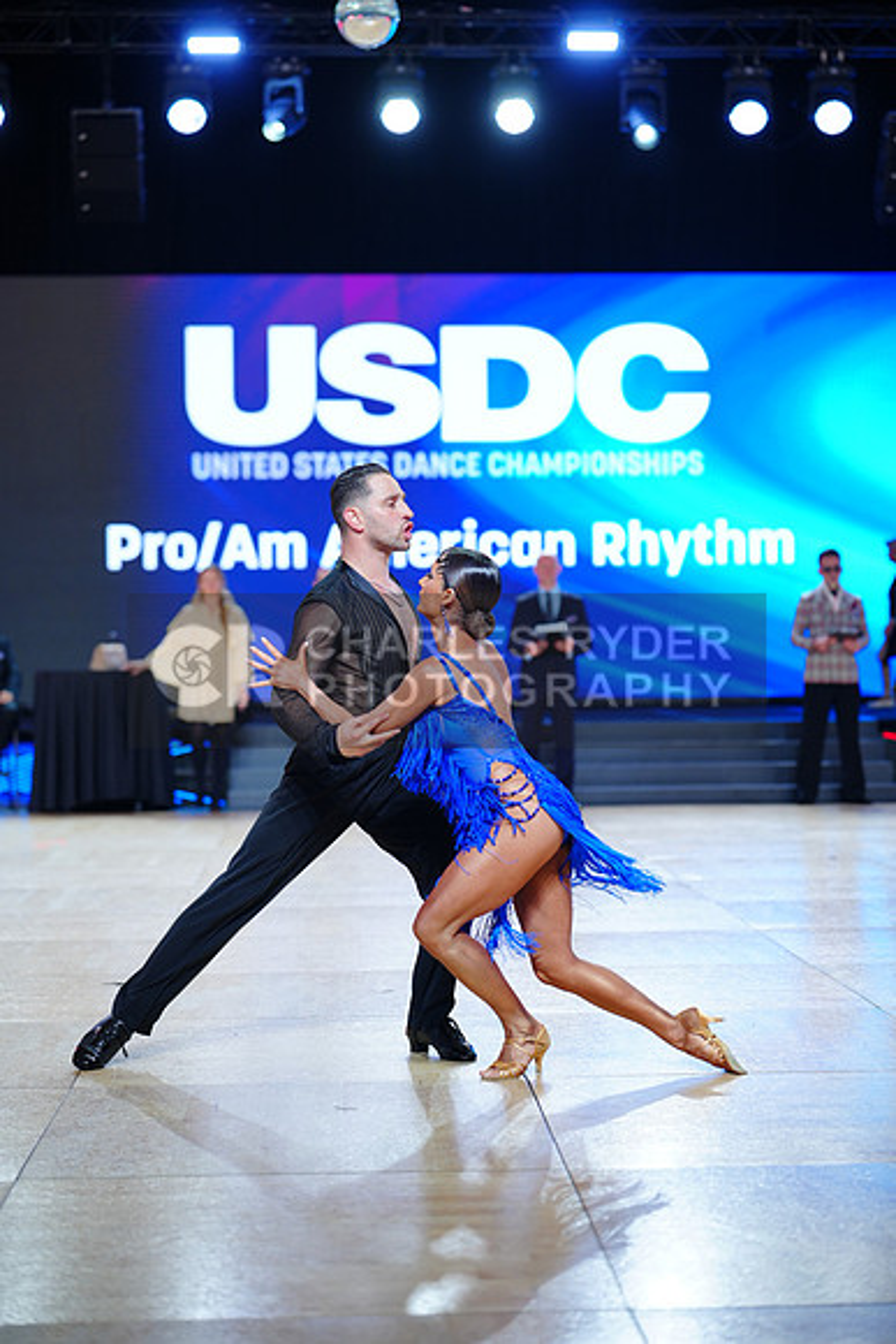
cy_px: 672
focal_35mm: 67
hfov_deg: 20.3
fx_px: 2500
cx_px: 448
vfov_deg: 30.1
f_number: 2
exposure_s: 1/400
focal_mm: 67
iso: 320
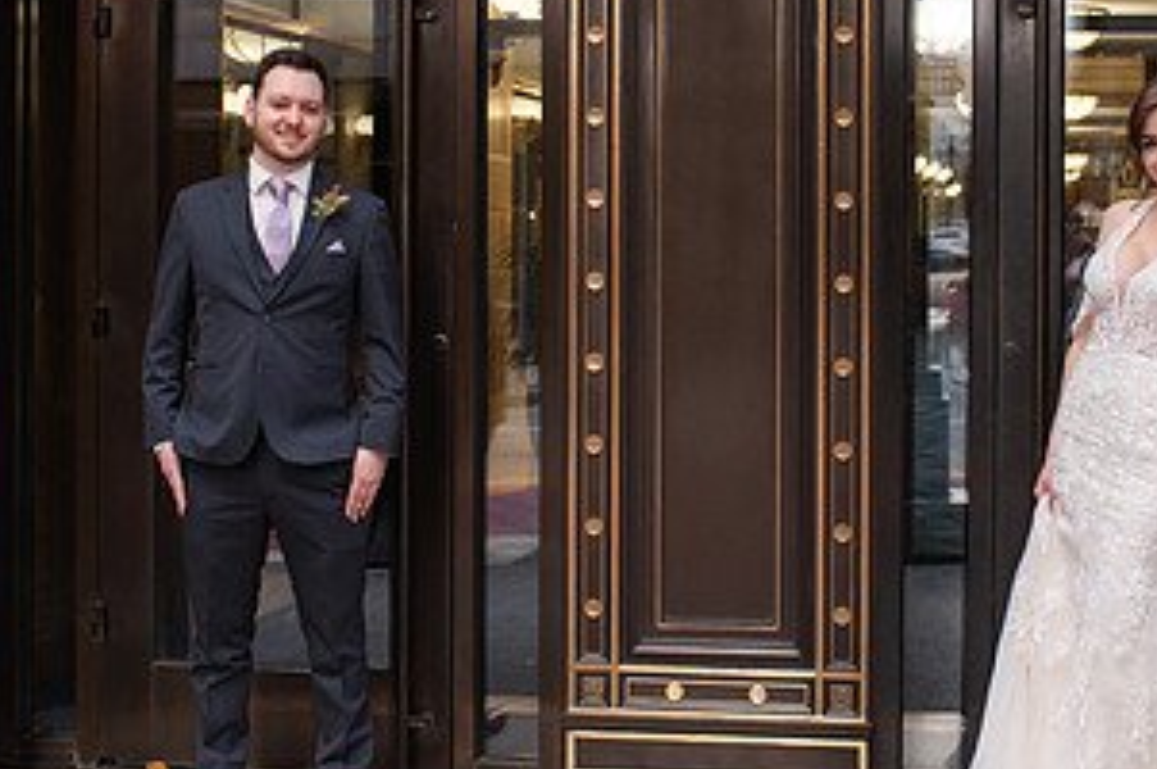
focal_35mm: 70
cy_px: 254
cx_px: 691
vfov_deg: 19.4
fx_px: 2247
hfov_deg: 28.8
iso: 1000
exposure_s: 1/400
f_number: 3.5
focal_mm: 35
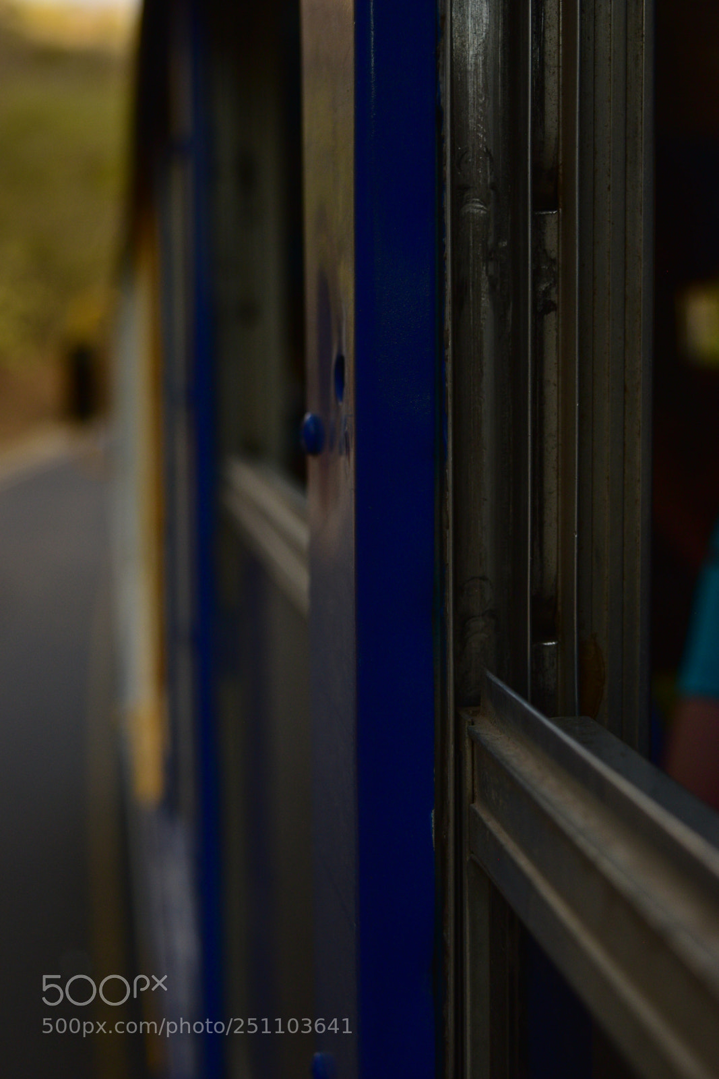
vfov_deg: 33.4
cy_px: 540
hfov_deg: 22.6
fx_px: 1797
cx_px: 360
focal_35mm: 60
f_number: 4.8
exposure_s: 1/500
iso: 250
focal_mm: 40
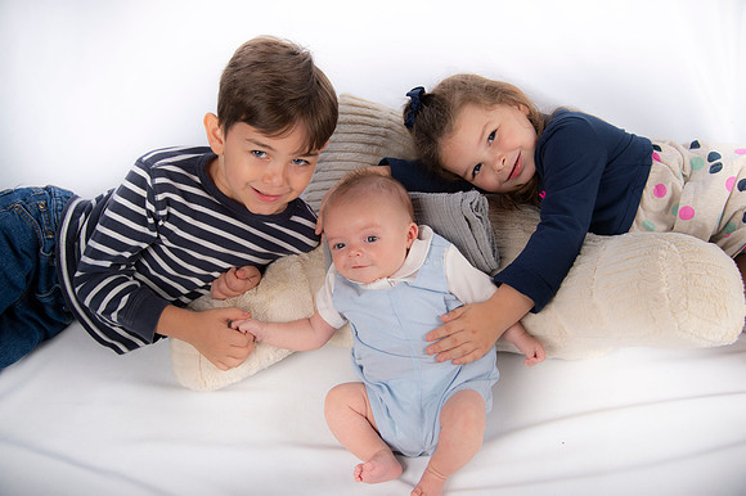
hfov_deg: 48.5
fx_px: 828
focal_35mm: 40
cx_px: 373
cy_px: 248
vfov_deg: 33.4
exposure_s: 1/200
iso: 100
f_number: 5.6
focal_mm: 40
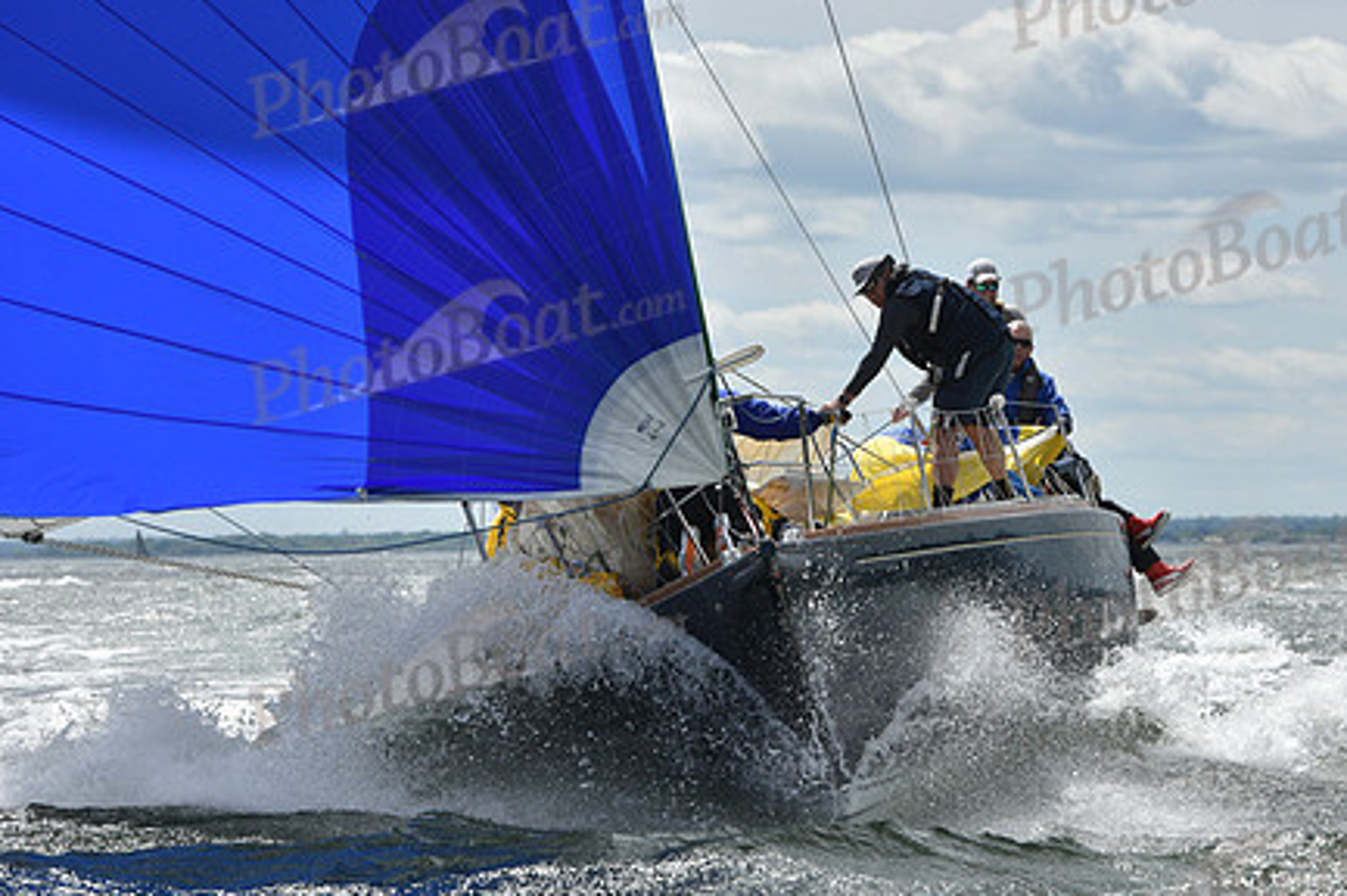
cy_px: 462
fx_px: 8524
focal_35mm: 228
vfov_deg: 6.0
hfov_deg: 9.0
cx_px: 849
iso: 320
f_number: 9
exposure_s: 1/1250
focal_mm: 170
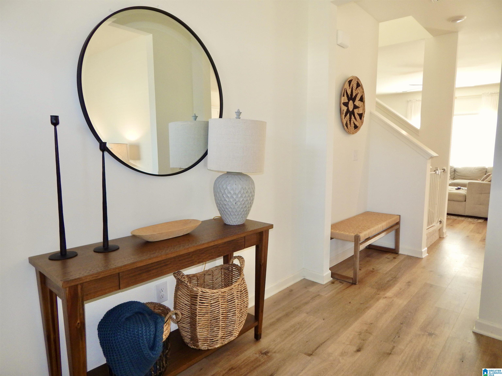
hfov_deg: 73.9
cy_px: 188
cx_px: 251
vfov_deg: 58.9
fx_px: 334
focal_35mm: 23
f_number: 3
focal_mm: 4
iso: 160
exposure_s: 1/30
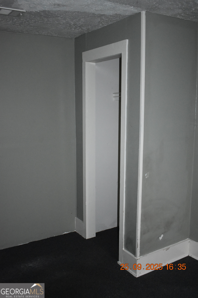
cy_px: 149
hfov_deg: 38.4
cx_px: 99
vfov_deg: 55.1
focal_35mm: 34
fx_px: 285
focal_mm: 23
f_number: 3.8
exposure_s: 1/60
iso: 4500
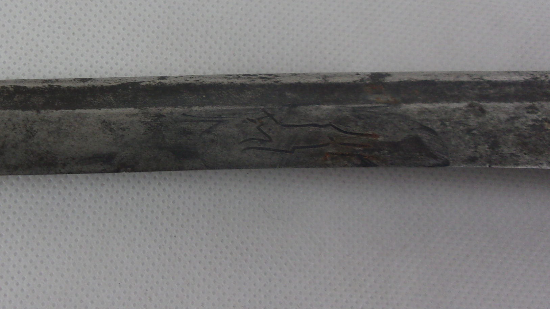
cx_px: 157
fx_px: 700
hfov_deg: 42.0
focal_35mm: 48
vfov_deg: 24.9
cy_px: 121
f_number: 3.9
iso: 80
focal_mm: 5.1
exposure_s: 1/38
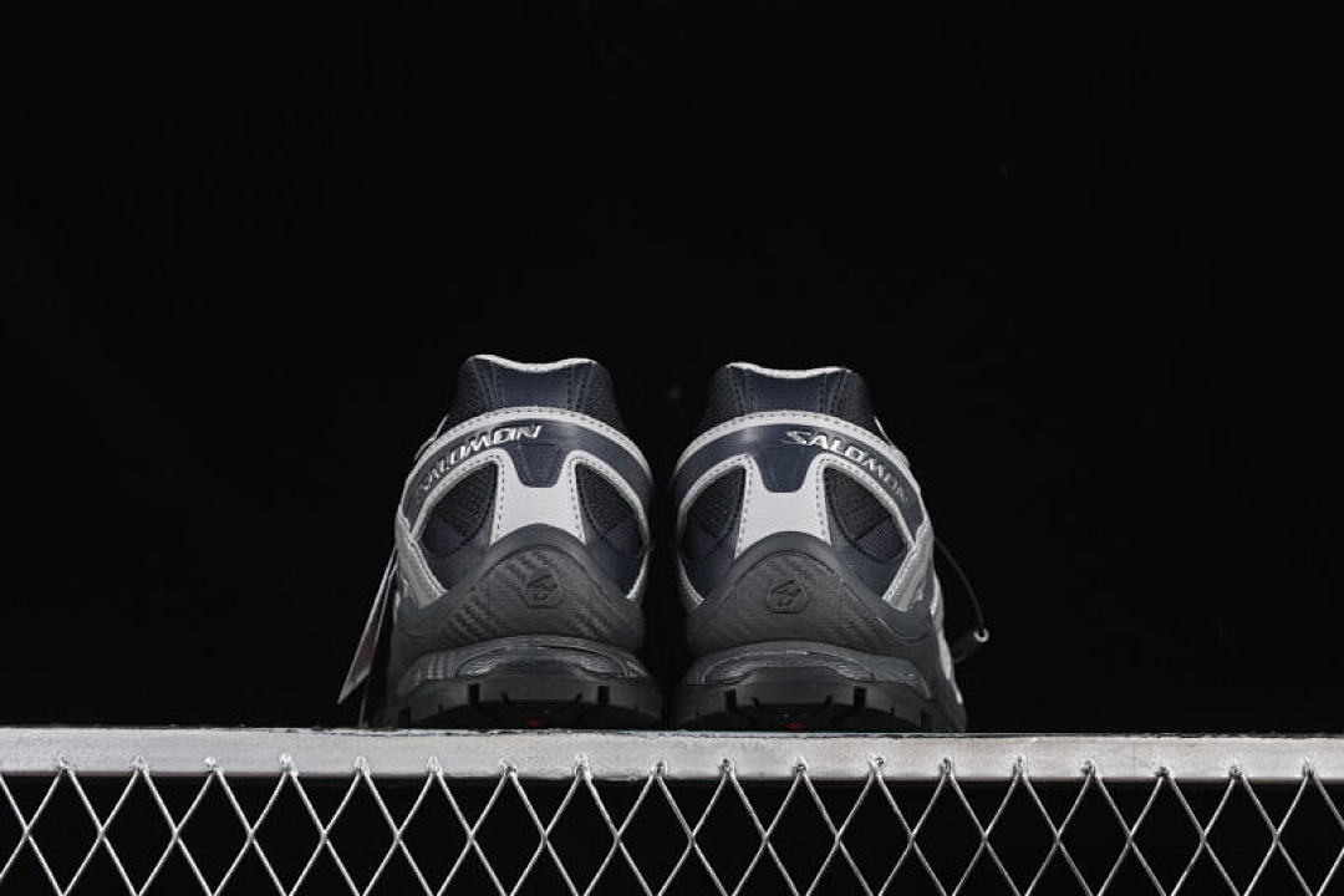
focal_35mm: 75
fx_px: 2800
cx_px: 672
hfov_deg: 27.0
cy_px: 448
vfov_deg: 18.2
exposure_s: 1/60
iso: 160
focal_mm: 50
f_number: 6.3
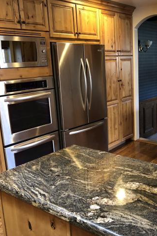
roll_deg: +1.0
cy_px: 118
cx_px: 132
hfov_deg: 33.0
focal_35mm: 39
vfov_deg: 49.5
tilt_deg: -13.8
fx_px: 255
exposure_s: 1/15
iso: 80
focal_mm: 3.99
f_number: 1.8
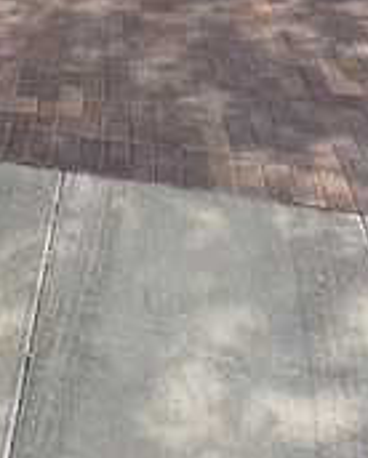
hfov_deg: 26.3
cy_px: -417
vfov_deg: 20.5
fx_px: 720
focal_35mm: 53
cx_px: -43
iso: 50
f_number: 2.2
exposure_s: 1/932
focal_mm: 2.22
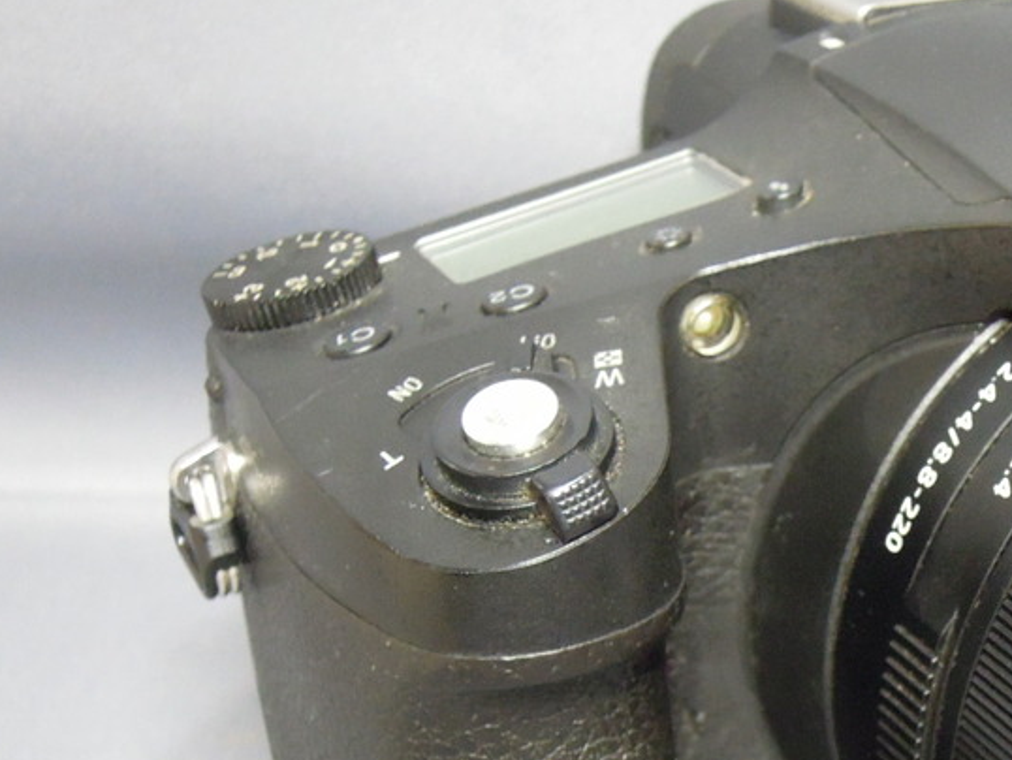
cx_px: 1055
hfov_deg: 23.7
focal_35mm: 78
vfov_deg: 18.7
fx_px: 2281
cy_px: 611
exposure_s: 1/50
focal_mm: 6.3
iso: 900
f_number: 2.5
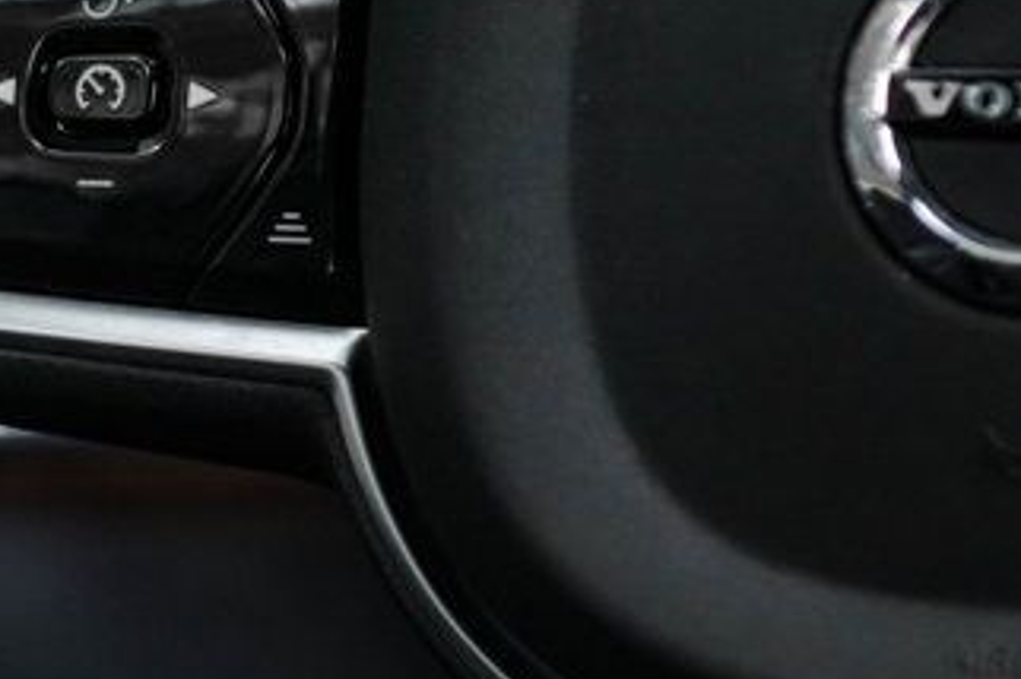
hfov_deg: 9.8
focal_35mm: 209
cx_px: 101
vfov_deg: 6.5
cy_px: 73
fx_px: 5921
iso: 3200
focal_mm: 70
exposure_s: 1/320
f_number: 3.5
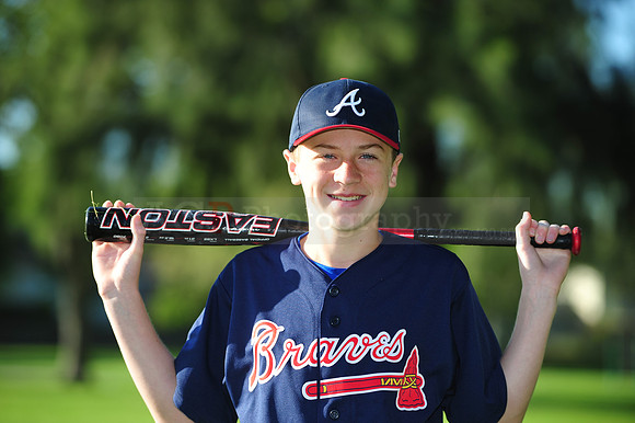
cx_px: 318
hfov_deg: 10.3
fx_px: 3526
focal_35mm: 200
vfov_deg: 6.9
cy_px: 212
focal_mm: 200
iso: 200
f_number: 4.5
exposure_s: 1/640
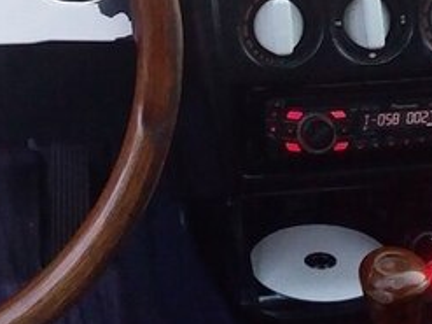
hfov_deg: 23.5
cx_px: 278
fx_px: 1035
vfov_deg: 16.8
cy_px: -88
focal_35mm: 83
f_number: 2.2
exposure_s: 1/60
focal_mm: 3.3
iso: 200
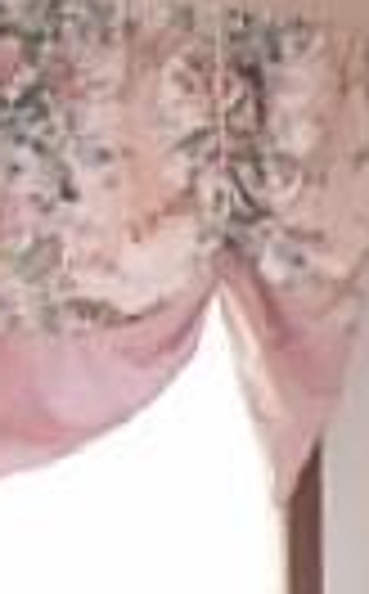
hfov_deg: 8.7
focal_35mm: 134
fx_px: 2166
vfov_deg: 15.6
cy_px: 171
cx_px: 950
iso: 125
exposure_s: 1/8
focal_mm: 4.7
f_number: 2.8
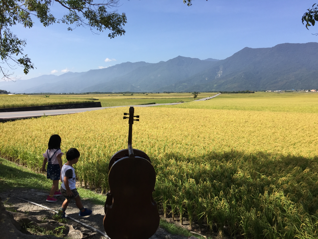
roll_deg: -1.0
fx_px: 266
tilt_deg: -3.4
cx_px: 159
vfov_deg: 48.2
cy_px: 120
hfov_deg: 61.7
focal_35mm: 29
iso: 32
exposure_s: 1/1883
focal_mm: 4.15
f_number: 2.2
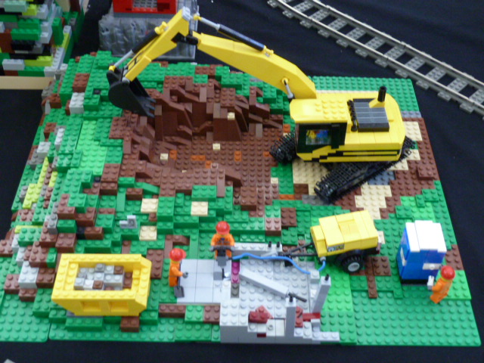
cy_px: 182
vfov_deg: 30.3
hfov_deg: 39.7
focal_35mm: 48
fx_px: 671
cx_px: 242
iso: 400
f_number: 3.8
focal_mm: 7.9
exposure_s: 1/5
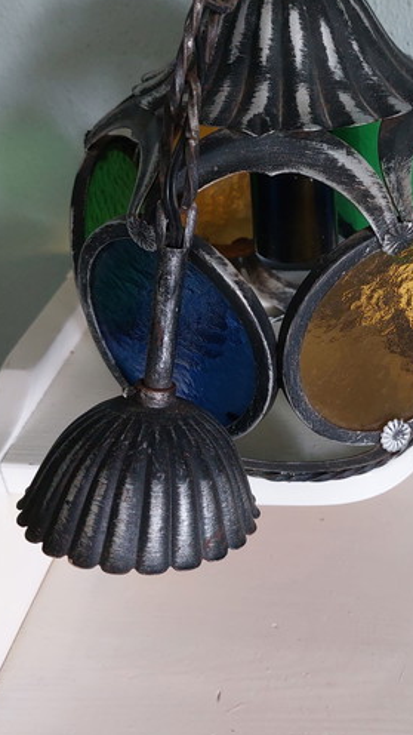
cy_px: 290
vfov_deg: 54.8
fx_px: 701
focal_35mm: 36
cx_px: 336
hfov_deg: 31.9
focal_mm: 5.23
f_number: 1.8
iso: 500
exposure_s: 1/50
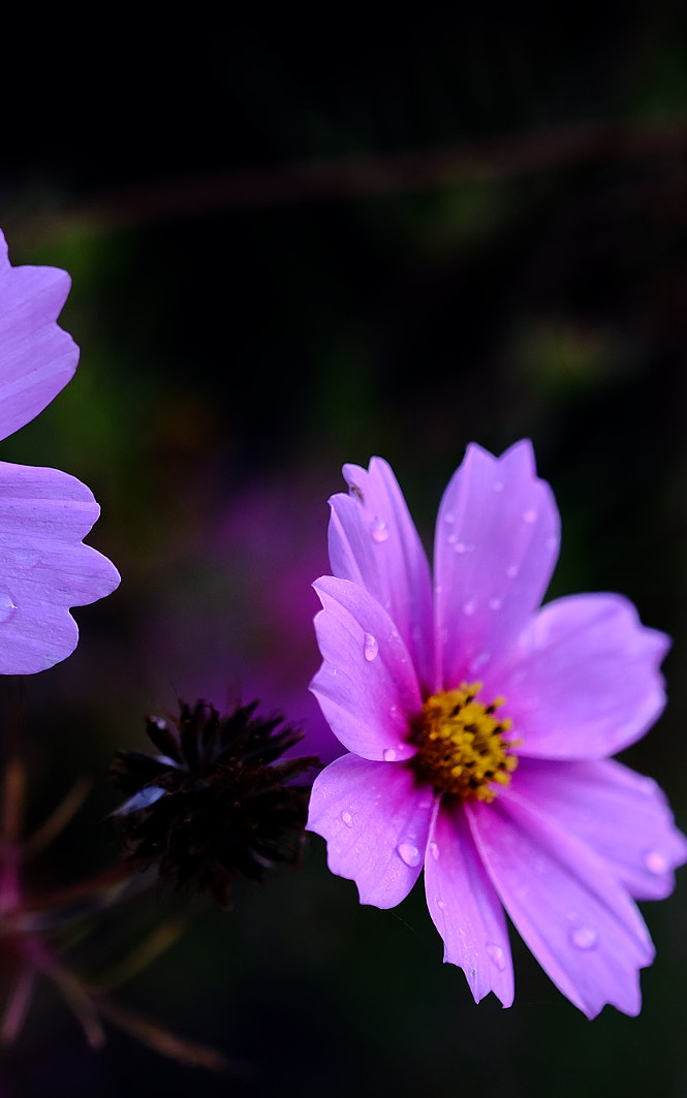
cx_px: 25
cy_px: 548
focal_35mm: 138
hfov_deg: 9.5
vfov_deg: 15.1
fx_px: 4131
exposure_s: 1/8.5
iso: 400
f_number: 2.8
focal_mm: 60
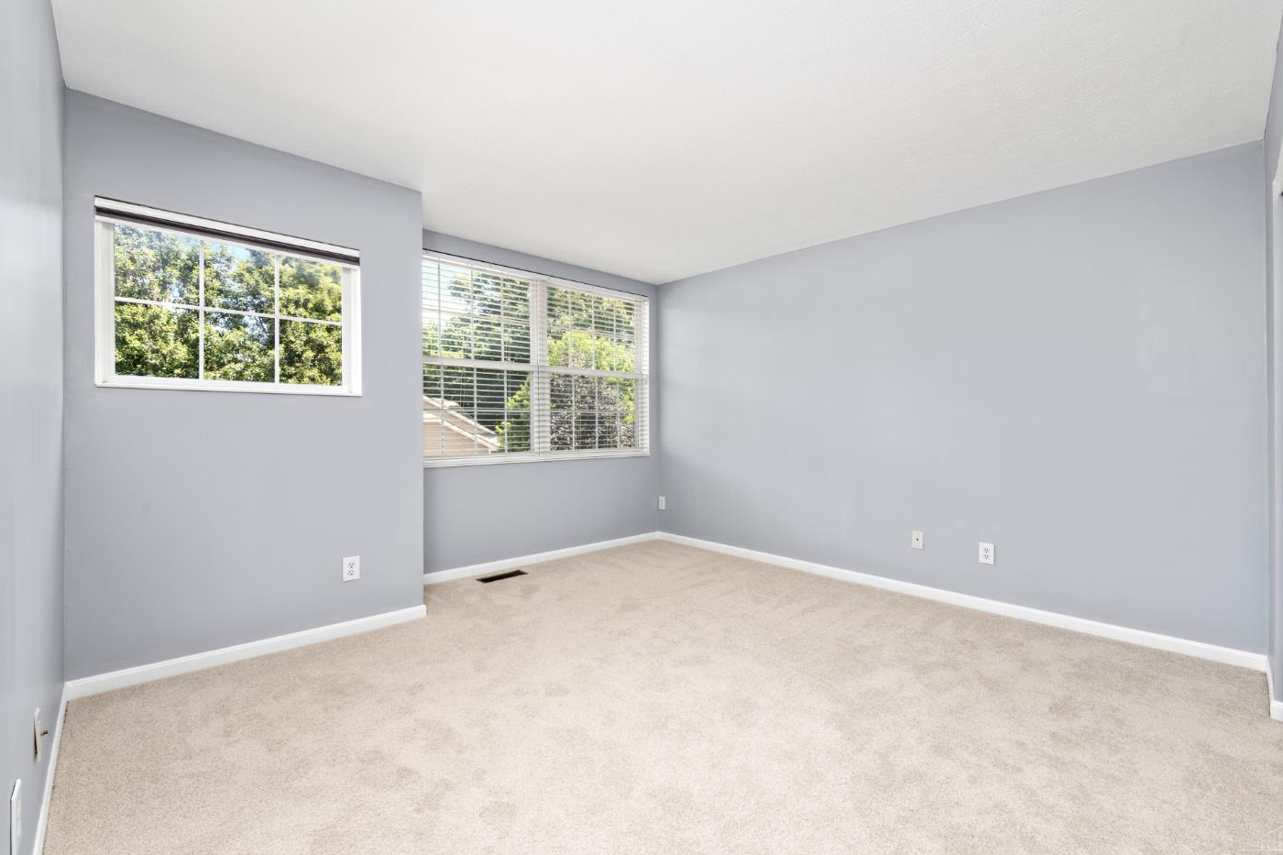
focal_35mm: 15
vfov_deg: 77.3
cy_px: 437
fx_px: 534
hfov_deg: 100.3
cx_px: 668
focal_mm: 14
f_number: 10
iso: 400
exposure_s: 1/15
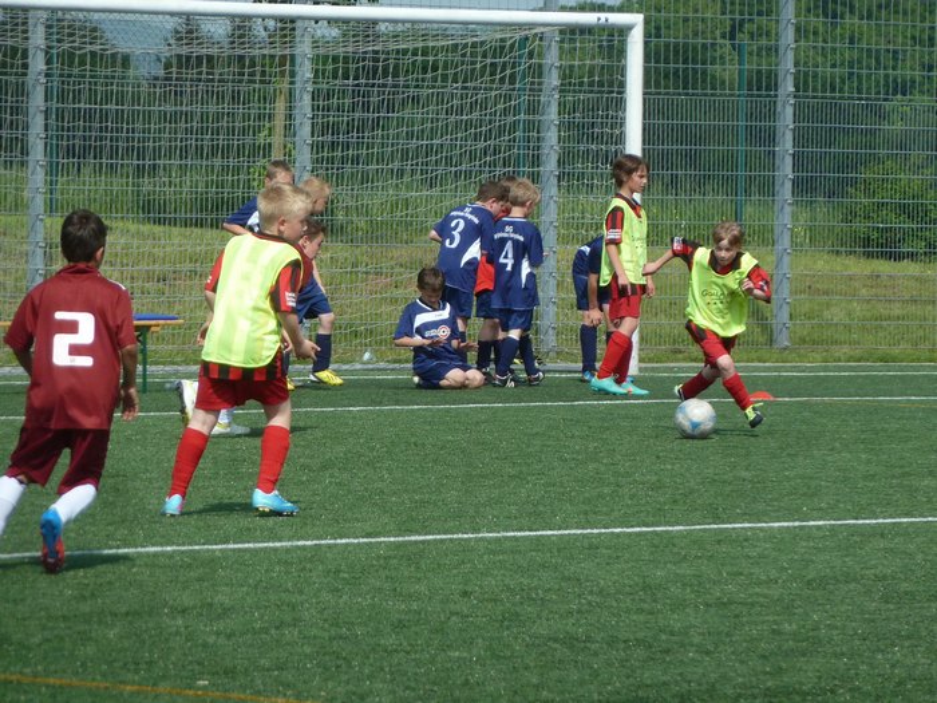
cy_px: 352
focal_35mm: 300
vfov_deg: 5.0
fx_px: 8121
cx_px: 468
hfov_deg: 6.6
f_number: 4.9
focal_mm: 49.2
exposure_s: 1/1000
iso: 200
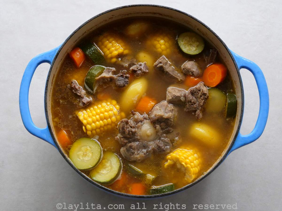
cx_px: 141
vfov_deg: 19.4
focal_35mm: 76
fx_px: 619
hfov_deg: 25.7
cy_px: 106
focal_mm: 38
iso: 1000
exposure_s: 1/100
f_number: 3.9
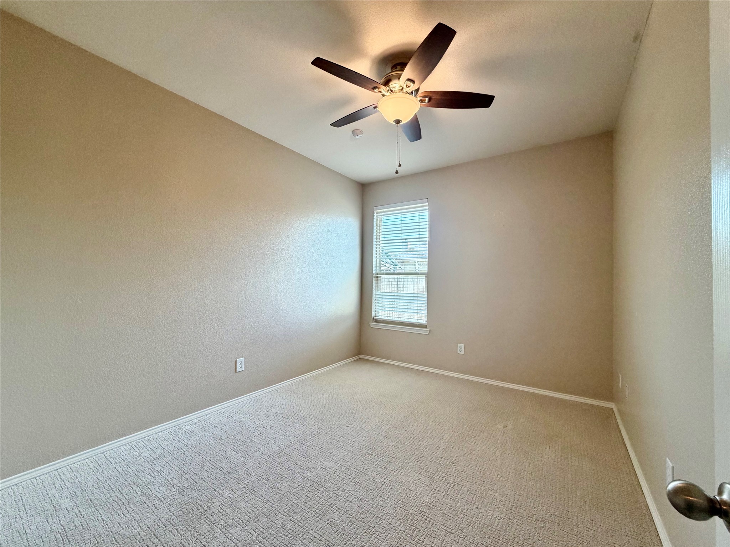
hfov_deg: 102.1
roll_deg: +0.1
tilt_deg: +1.1
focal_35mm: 14
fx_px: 295
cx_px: 365
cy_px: 274
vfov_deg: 85.7
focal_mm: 2.22
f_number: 2.2
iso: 200
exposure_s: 1/120
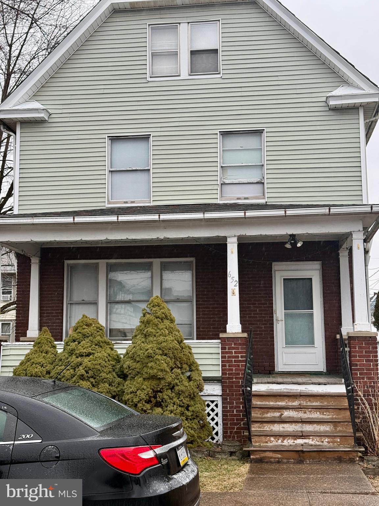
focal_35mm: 48
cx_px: 190
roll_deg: +0.6
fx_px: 701
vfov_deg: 39.7
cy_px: 253
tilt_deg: +8.7
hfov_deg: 30.3
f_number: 1.78
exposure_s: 1/323
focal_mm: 6.76
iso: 80
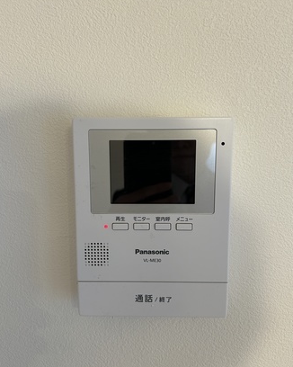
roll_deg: -0.5
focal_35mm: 28
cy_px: 193
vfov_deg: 62.2
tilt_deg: -7.8
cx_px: 148
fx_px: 304
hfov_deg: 51.5
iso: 125
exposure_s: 1/60
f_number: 1.5
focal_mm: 5.7
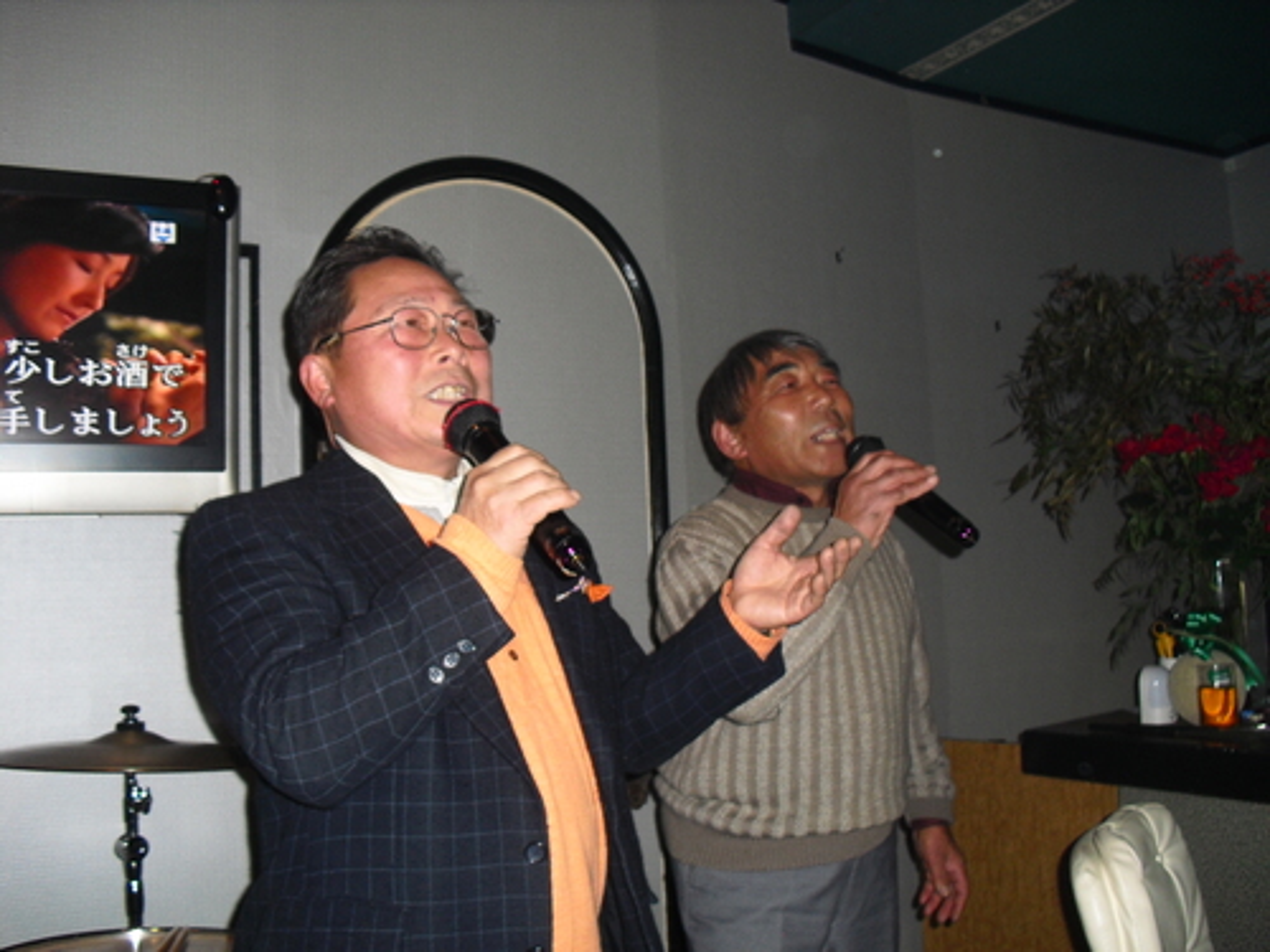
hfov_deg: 51.4
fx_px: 1321
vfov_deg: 39.7
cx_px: 635
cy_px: 476
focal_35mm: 36
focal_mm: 6.3
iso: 200
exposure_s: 1/60
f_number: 3.1
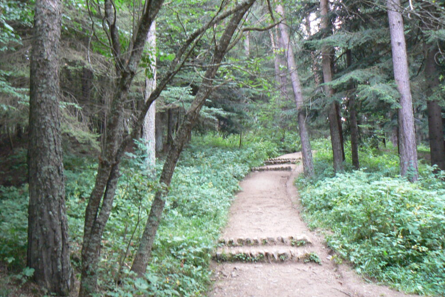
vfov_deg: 35.0
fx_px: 470
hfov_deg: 50.7
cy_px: 136
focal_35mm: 38
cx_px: 221
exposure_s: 1/25
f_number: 2.8
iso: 200
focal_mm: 6
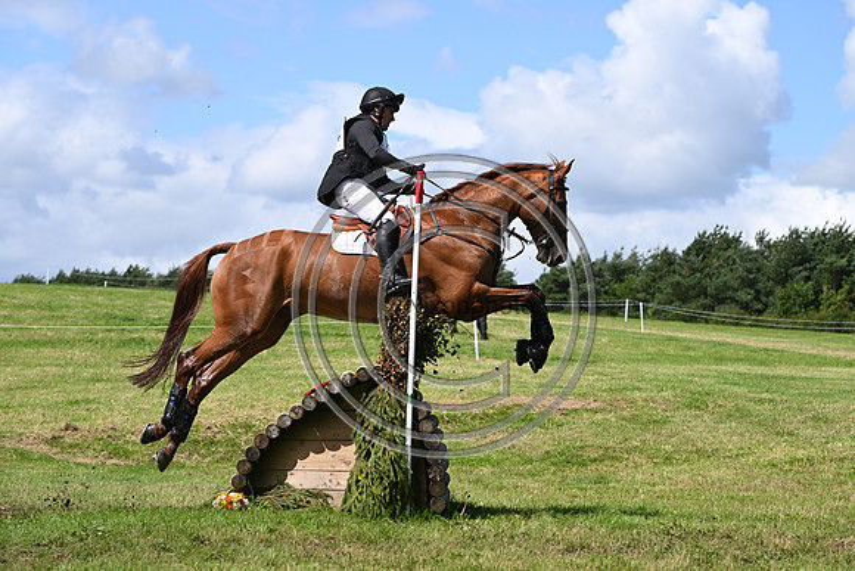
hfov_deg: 20.4
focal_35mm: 100
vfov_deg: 13.7
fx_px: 2375
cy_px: 286
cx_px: 428
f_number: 5.6
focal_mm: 100
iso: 220
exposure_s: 1/1250
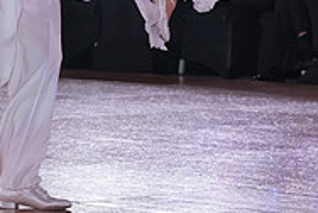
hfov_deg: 6.9
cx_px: -7
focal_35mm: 296
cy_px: -72
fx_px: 2619
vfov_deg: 4.6
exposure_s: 1/400
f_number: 5
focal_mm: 96
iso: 1600
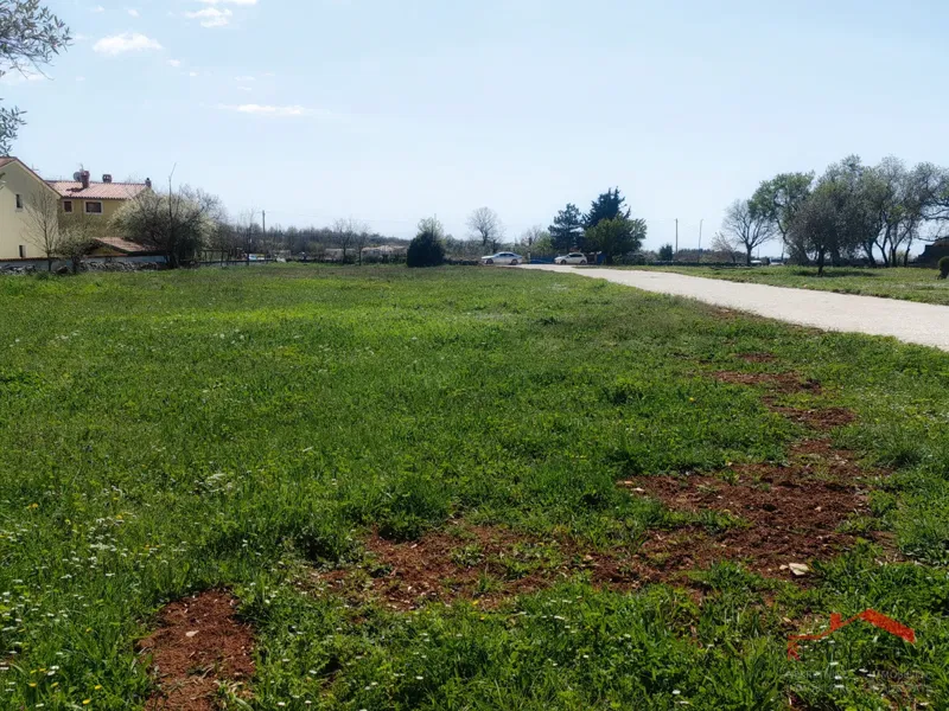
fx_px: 740
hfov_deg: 65.3
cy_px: 356
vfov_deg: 51.4
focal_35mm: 27
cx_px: 474
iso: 50
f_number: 1.8
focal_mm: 5.54
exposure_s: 1/4065
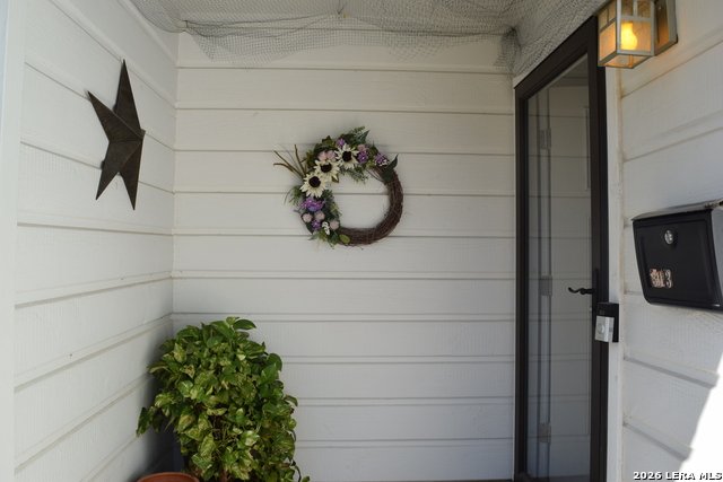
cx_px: 362
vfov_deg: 48.0
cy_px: 241
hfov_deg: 67.4
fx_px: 542
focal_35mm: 27
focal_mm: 18
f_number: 8
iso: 200
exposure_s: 1/320
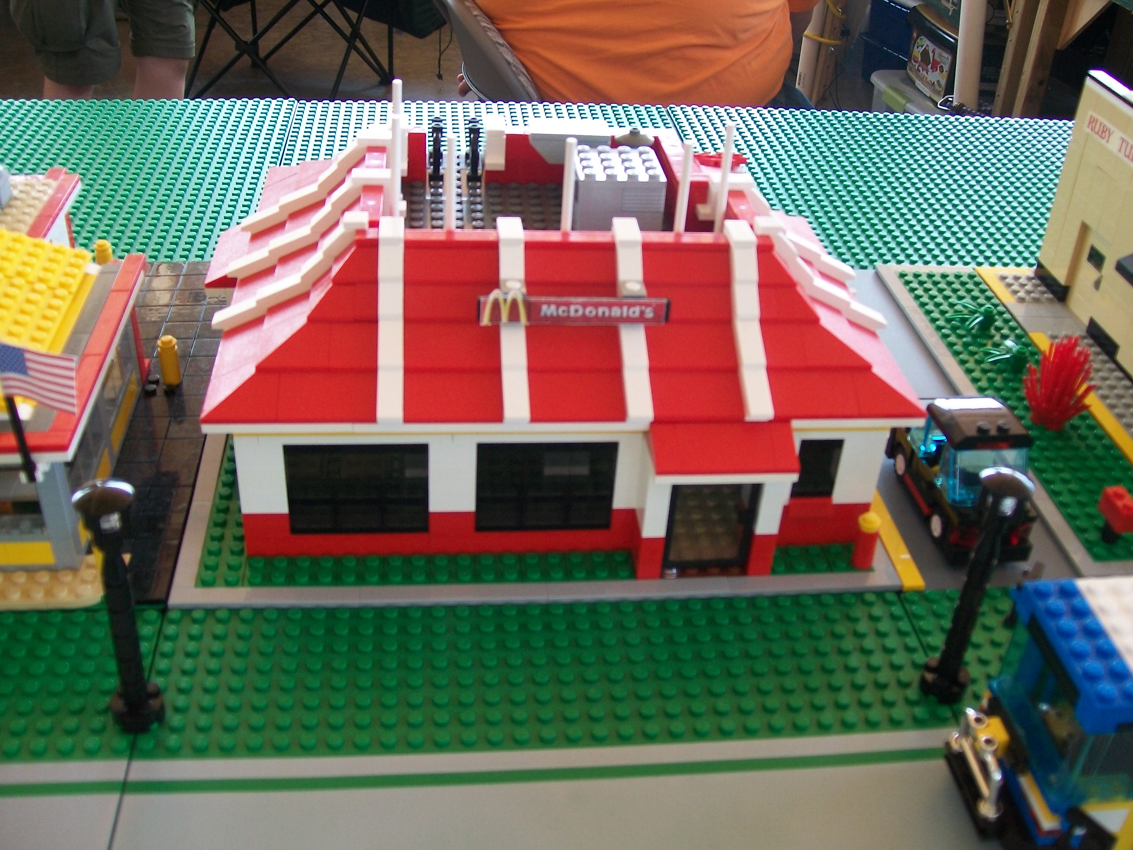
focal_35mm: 36
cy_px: 425
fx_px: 1178
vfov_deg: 39.7
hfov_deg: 51.4
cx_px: 566
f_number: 2.7
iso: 80
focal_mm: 6
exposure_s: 1/60
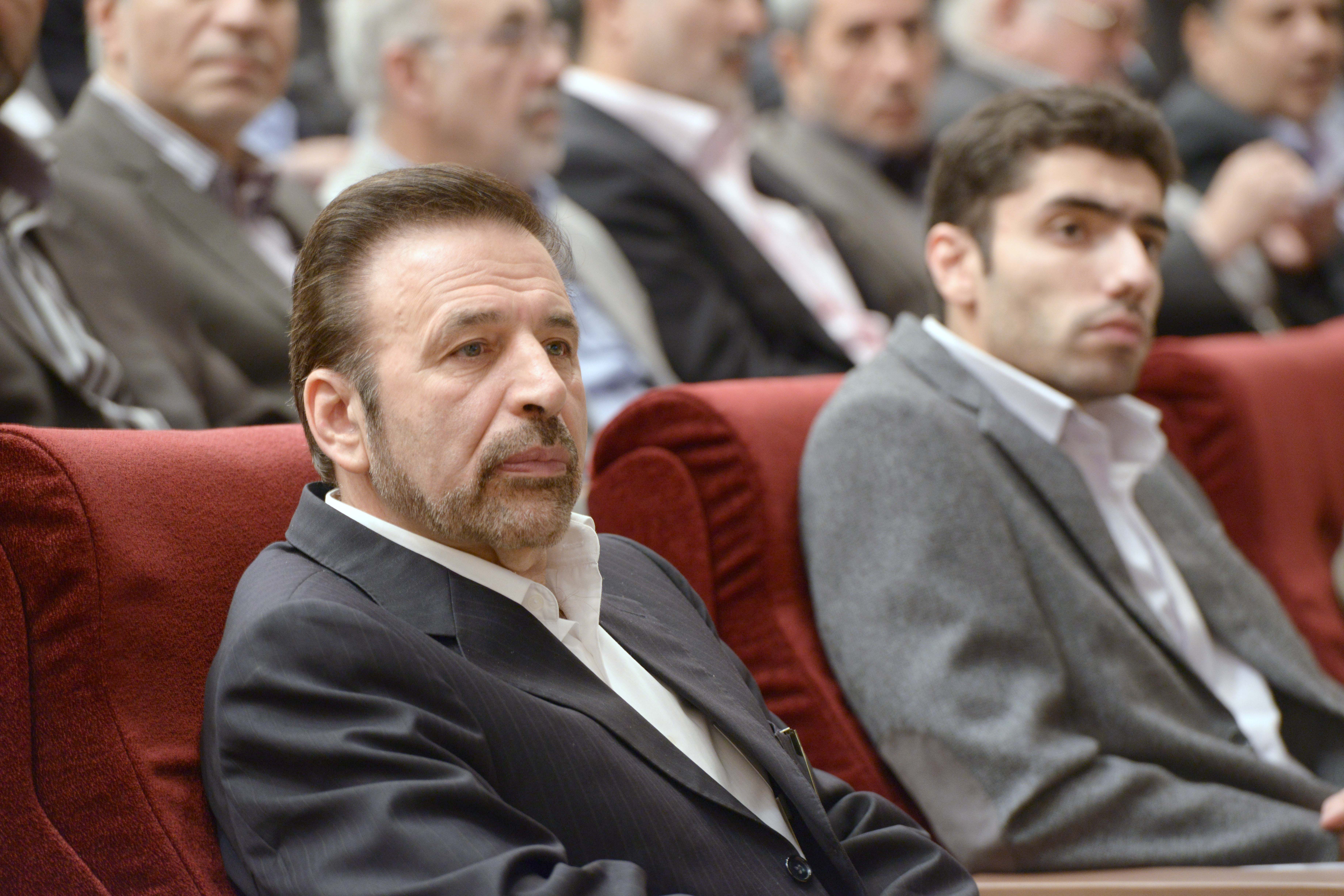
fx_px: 7469
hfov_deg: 10.3
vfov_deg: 6.9
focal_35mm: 200
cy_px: 448
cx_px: 672
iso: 1600
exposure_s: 1/13
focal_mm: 200
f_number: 5.6
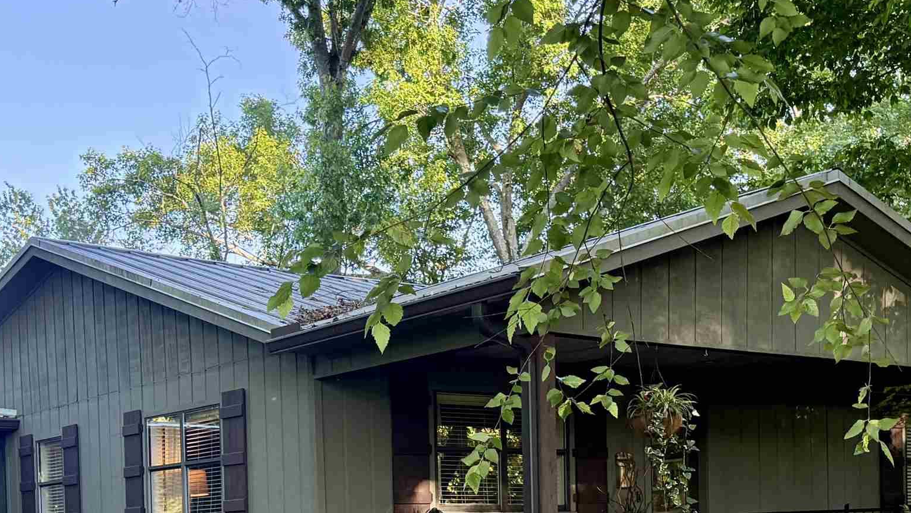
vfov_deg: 21.7
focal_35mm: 52
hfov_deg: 39.7
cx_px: 380
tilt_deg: -0.7
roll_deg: -0.1
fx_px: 1256
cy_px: 579
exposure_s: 1/174
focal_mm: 6.76
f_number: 1.78
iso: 200
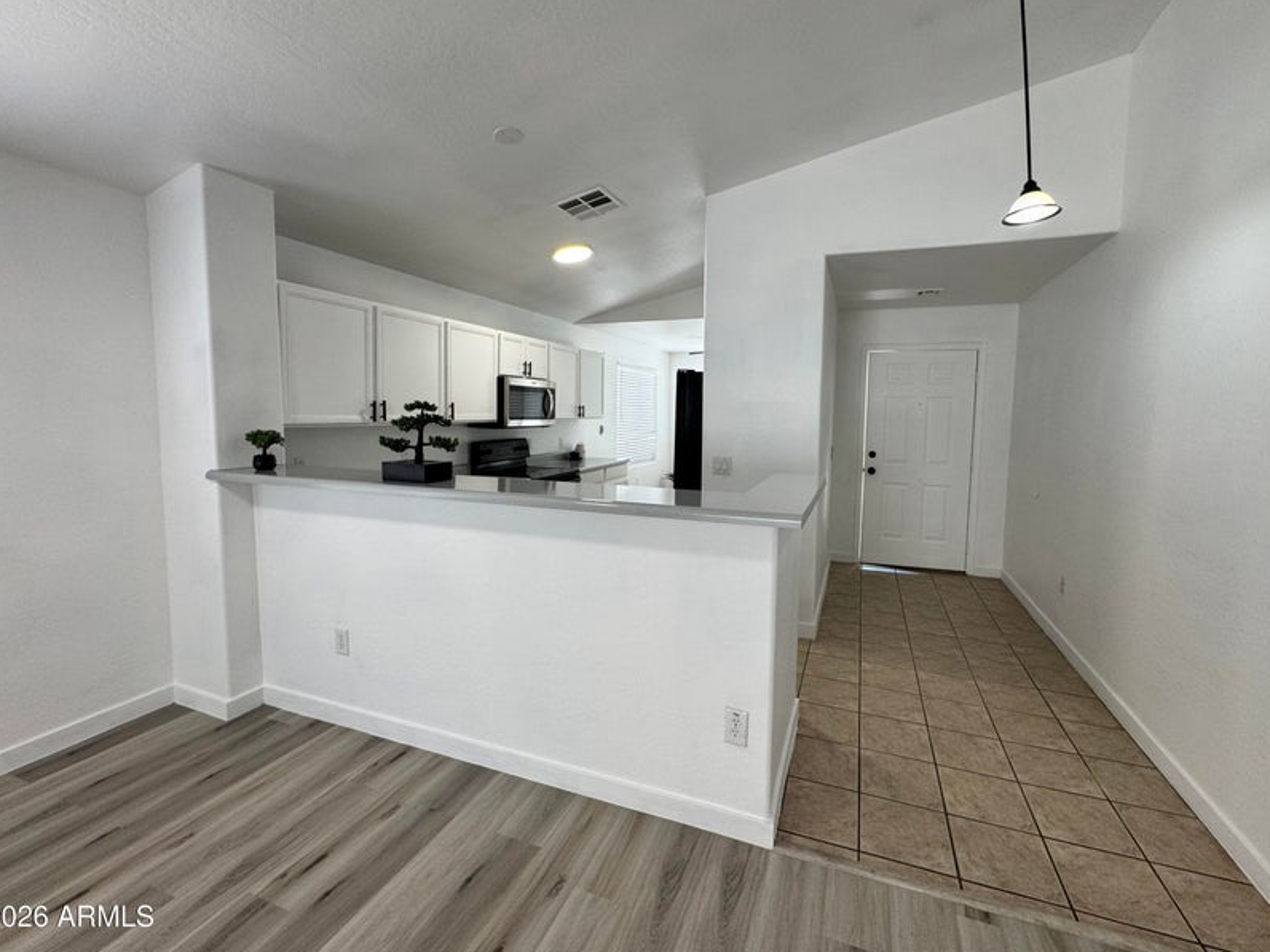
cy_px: 453
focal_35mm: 15
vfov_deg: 81.7
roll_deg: -0.7
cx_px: 663
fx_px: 550
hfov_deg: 98.1
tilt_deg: -5.1
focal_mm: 2.22
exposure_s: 1/120
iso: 125
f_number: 2.2
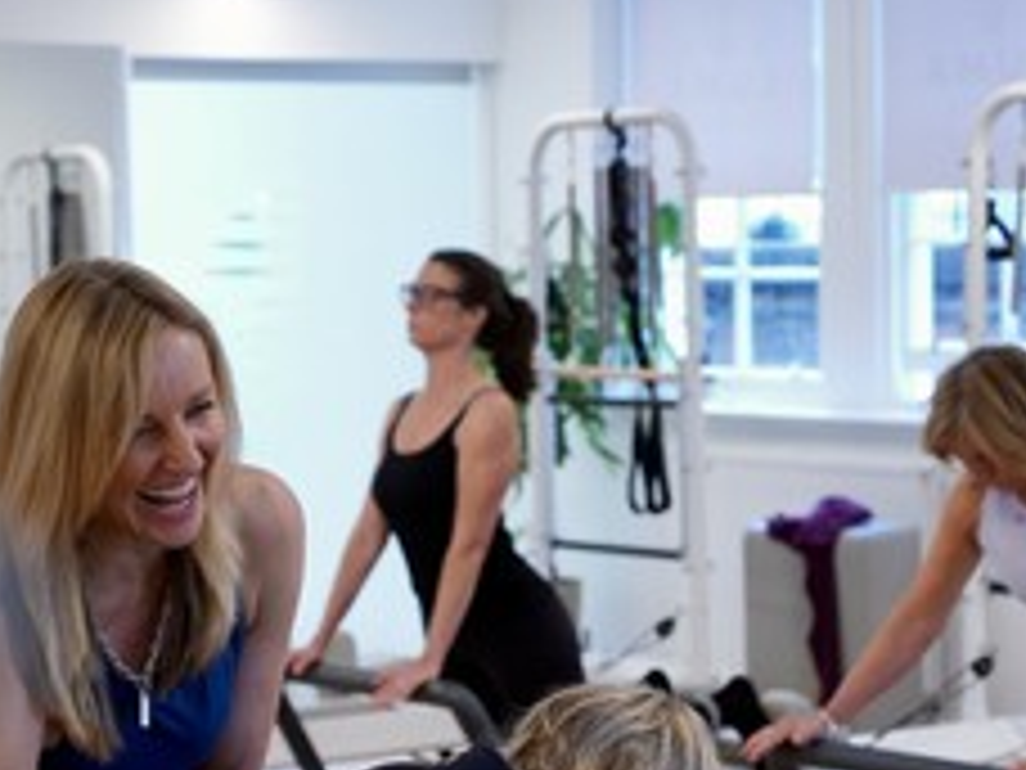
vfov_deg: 13.9
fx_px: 3142
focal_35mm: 106
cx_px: 315
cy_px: 522
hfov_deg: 18.5
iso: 640
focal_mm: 49
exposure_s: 1/125
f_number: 4
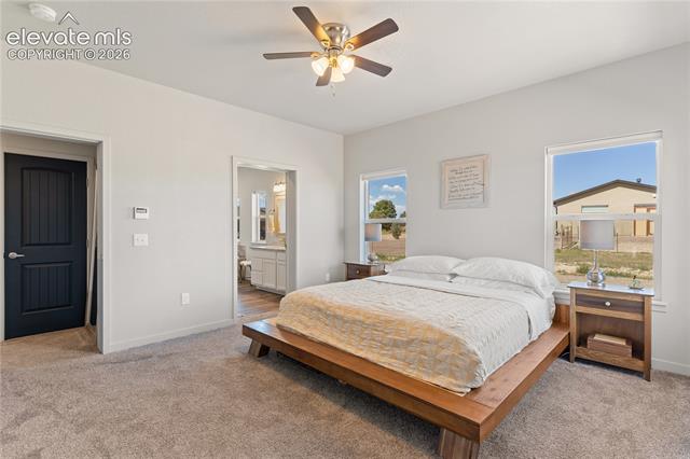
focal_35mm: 17
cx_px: 345
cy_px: 230
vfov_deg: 70.4
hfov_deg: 93.3
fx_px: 326
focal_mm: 17
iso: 400
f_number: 8
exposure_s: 1/6
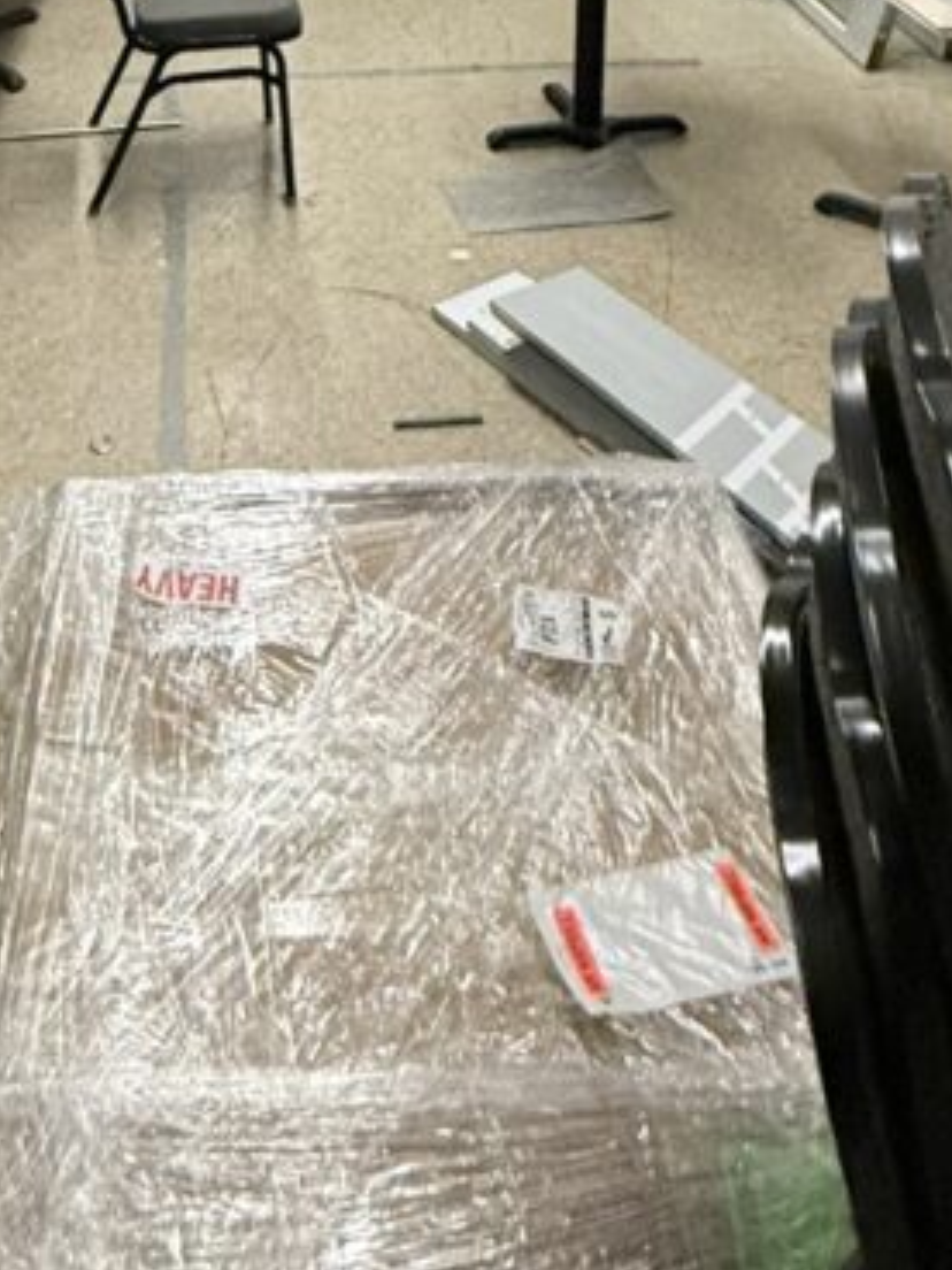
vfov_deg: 35.3
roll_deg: -1.1
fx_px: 1430
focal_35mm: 39
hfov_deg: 36.1
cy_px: -324
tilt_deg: -6.7
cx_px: 262
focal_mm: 2.22
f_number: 2.2
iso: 500
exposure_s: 1/60
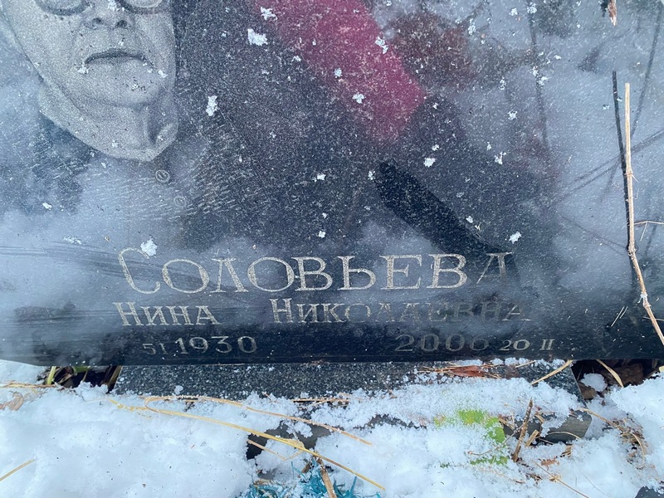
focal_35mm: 26
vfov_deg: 53.1
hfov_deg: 67.3
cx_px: 332
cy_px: 249
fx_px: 499
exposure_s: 1/39
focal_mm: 4.25
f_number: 1.8
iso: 640
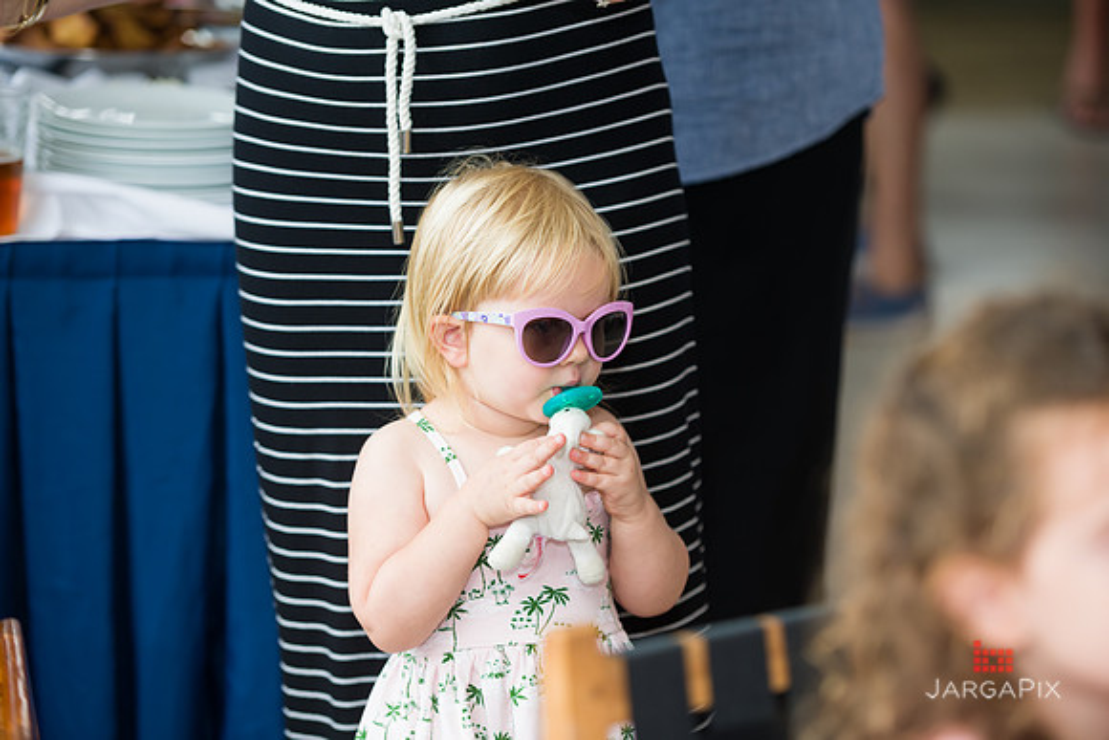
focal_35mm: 130
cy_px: 370
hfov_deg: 15.8
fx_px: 4005
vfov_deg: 10.6
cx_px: 554
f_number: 3.2
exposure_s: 1/200
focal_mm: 130
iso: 400
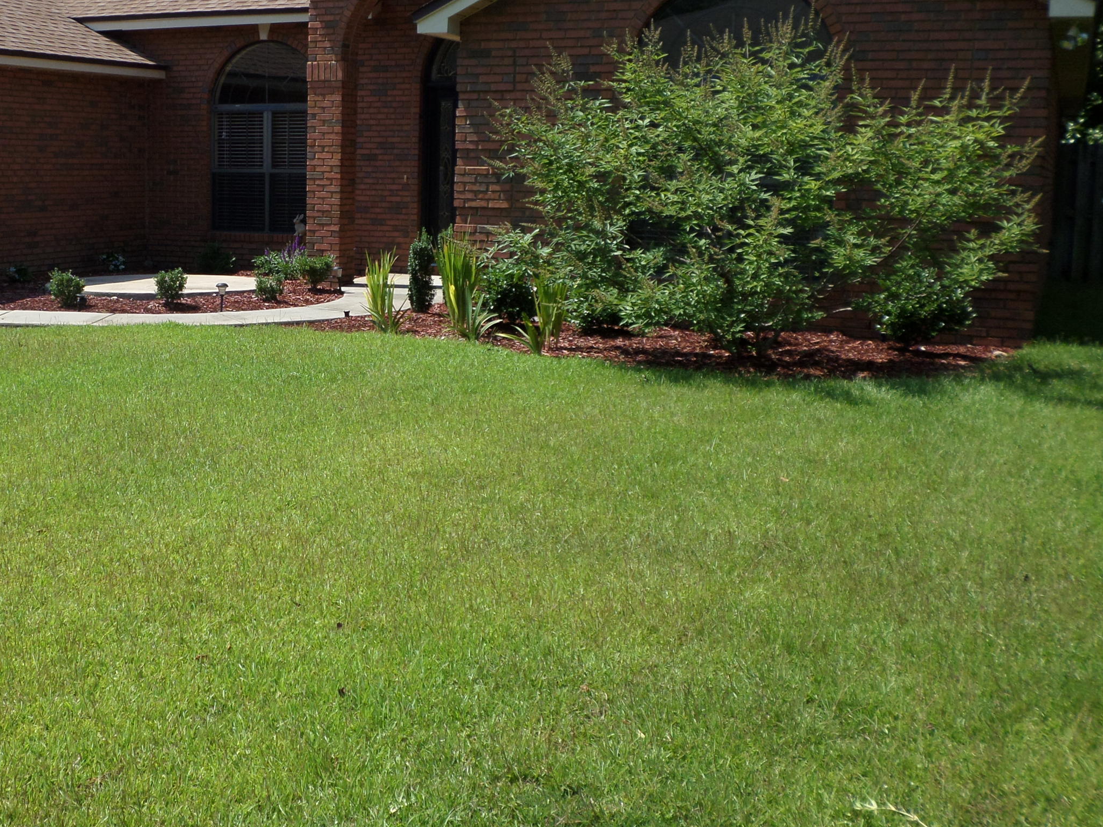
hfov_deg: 41.9
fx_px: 1402
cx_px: 299
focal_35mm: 44
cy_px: 348
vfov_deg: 32.8
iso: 80
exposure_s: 1/1000
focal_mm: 5.5
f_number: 2.7
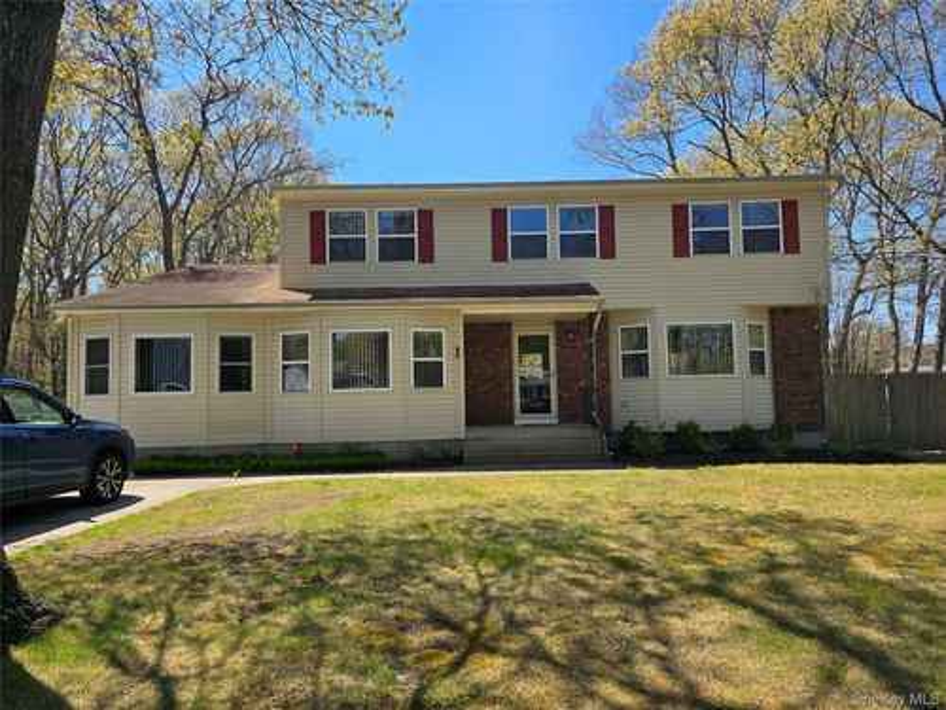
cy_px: 355
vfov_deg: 58.9
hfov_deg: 73.9
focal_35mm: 23
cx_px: 473
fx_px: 629
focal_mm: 6.3
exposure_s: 1/507
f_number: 1.7
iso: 12
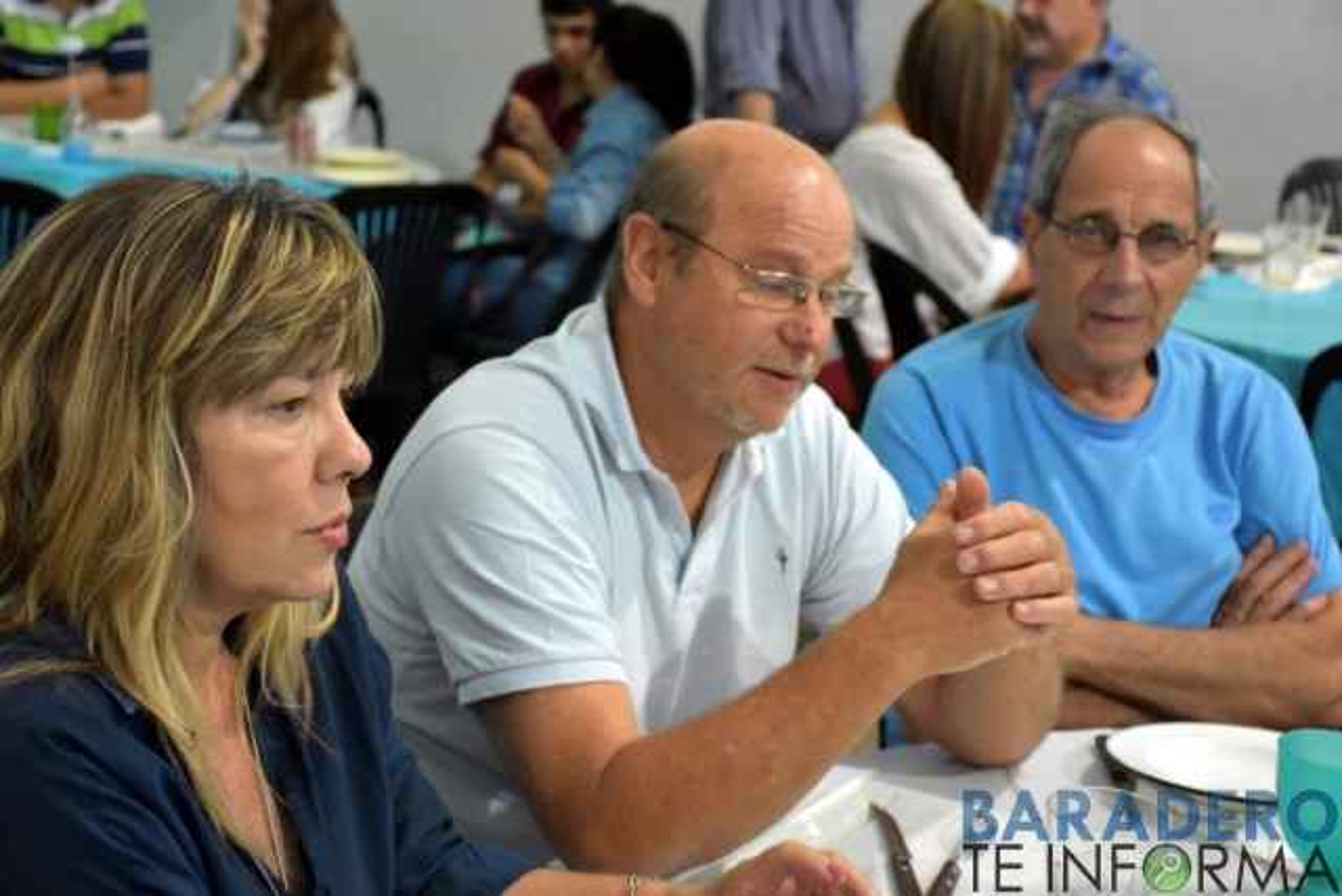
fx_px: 2517
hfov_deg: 29.9
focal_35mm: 68
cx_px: 671
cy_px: 448
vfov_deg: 20.2
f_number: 4.5
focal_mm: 45
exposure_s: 1/60
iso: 3200
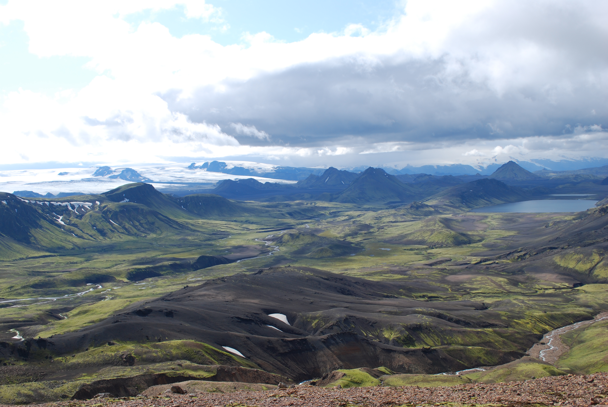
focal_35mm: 36
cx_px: 304
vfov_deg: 37.0
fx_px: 609
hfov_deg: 53.1
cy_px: 204
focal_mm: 24
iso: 100
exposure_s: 1/250
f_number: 8
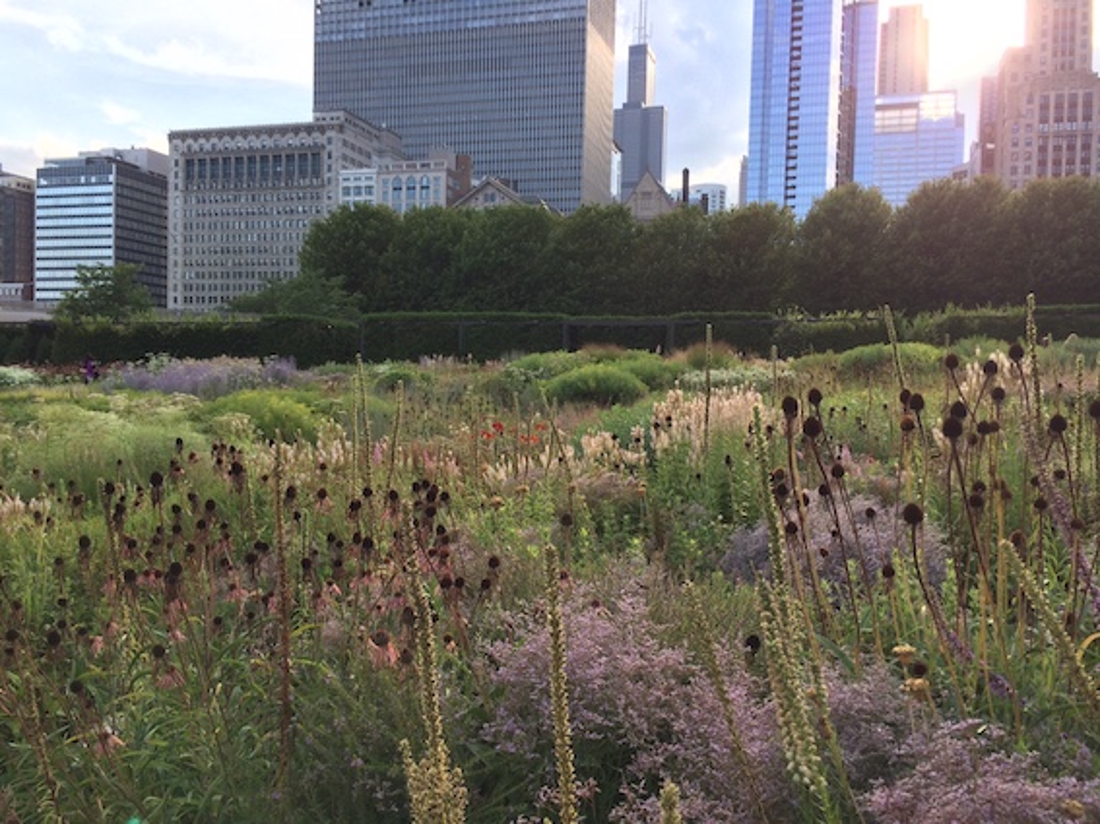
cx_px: 550
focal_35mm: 29
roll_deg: -1.4
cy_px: 412
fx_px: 921
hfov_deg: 61.7
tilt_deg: -5.4
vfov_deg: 48.2
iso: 32
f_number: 2.2
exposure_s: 1/436
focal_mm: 4.15
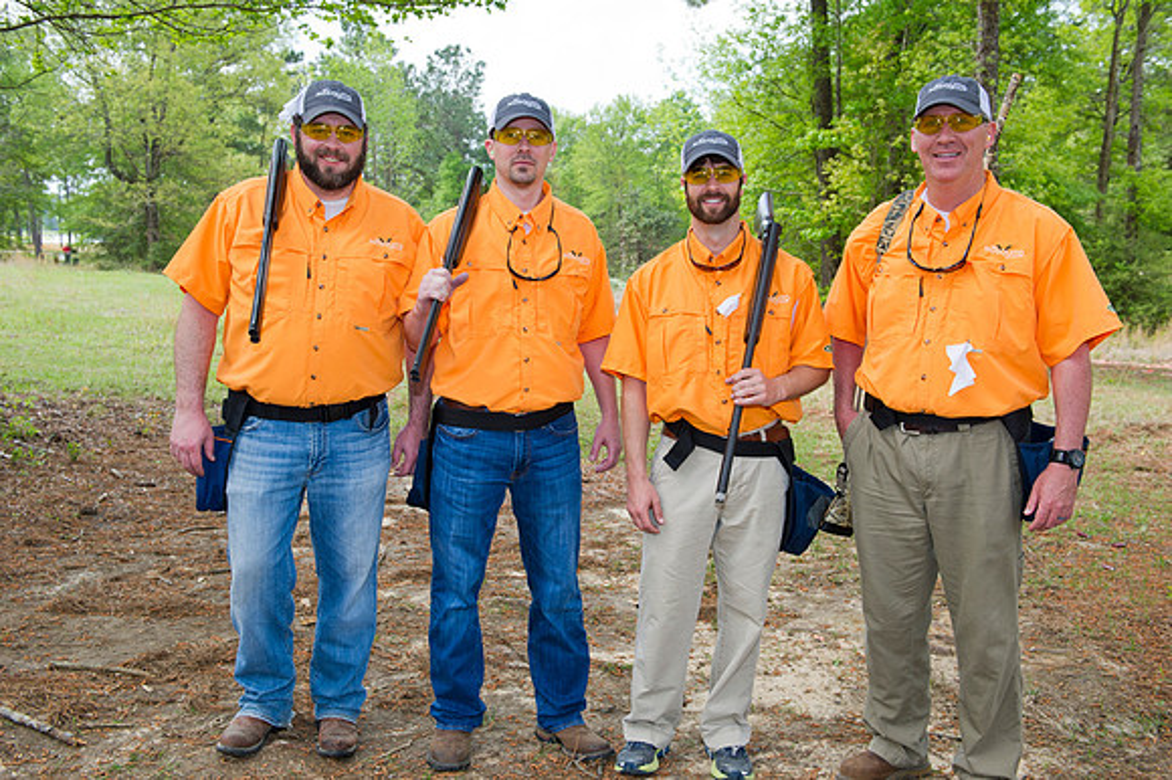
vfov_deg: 38.8
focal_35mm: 34
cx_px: 586
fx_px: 1106
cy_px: 390
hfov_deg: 55.8
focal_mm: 34
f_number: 7.1
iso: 400
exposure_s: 1/250
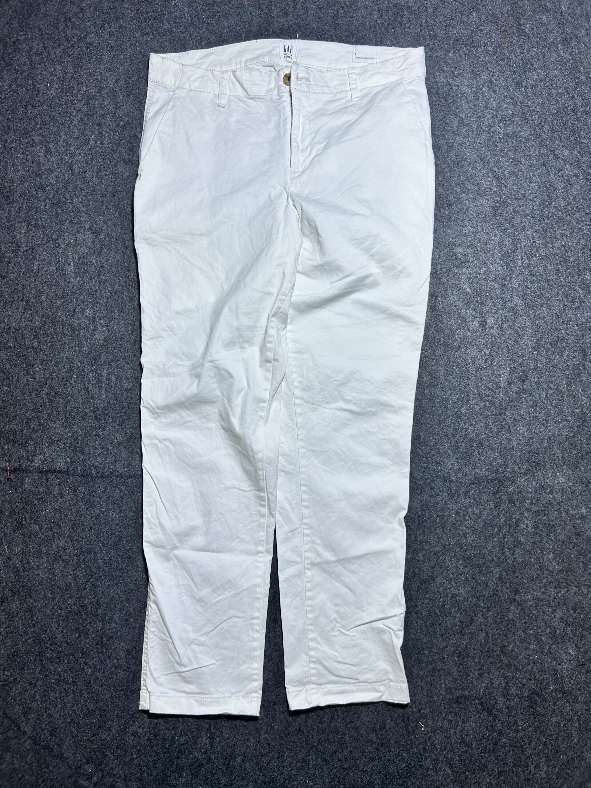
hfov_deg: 53.1
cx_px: 296
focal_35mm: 26
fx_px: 592
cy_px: 394
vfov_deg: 67.3
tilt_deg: -61.7
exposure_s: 1/113
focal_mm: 5.7
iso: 32
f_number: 1.5
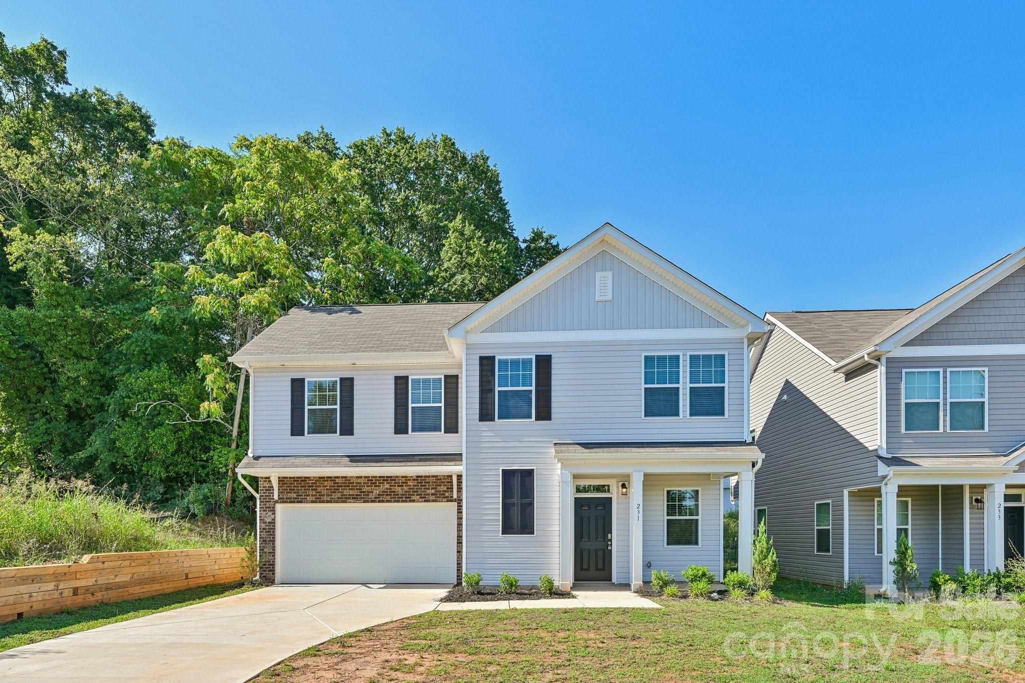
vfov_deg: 63.2
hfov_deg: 85.4
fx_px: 555
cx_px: 512
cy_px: 342
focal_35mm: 20
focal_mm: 19.5
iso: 100
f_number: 8
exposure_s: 1/200
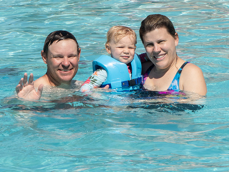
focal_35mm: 322
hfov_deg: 6.2
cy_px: 86
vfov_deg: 4.6
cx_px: 114
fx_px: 2130
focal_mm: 57.7
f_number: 8
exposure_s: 1/250
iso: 80
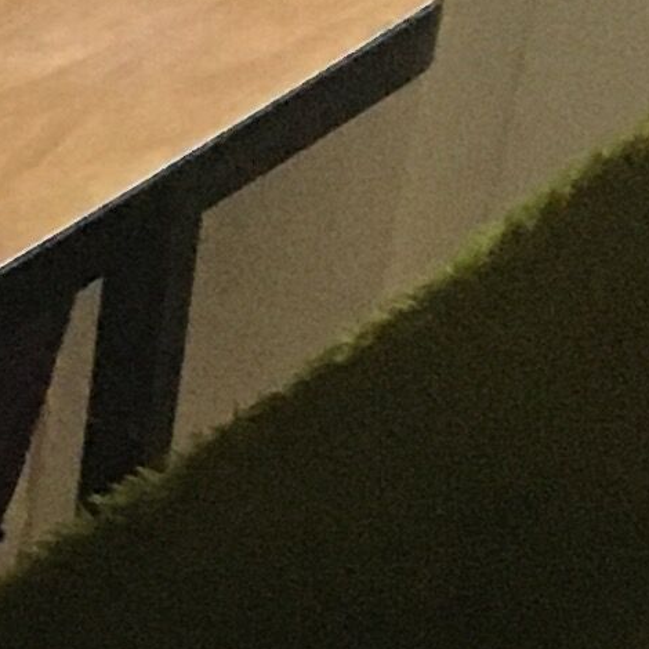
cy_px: 699
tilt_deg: -30.5
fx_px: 4667
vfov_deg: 7.9
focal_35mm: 220
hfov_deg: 7.1
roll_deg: +1.4
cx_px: -1276
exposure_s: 1/25
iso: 200
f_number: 2.2
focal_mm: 4.15
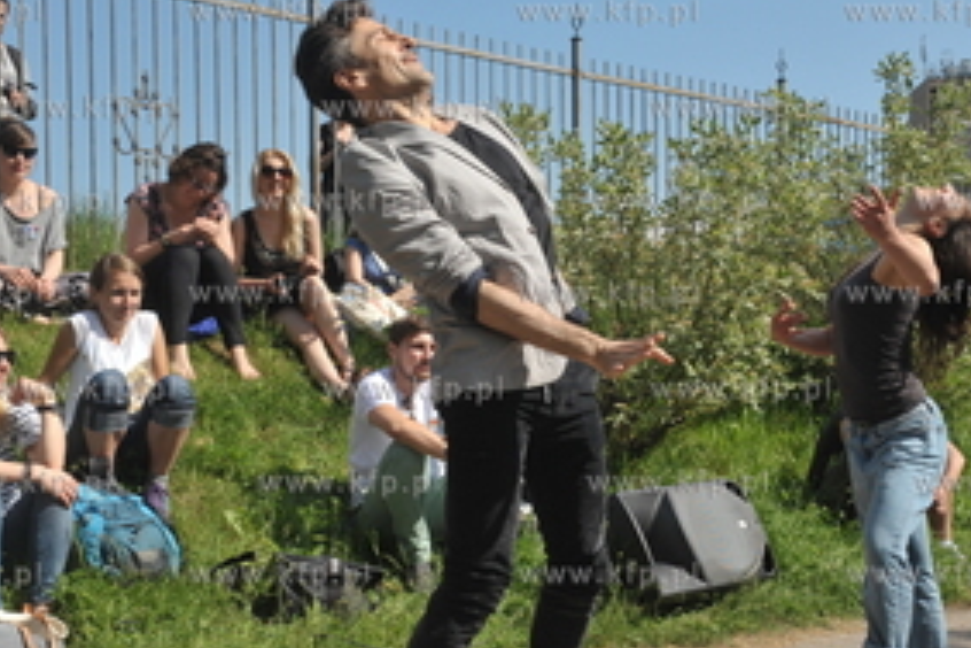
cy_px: 434
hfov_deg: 38.8
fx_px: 1375
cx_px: 534
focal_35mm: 51
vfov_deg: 26.3
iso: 400
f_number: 9
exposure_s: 1/800
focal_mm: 36
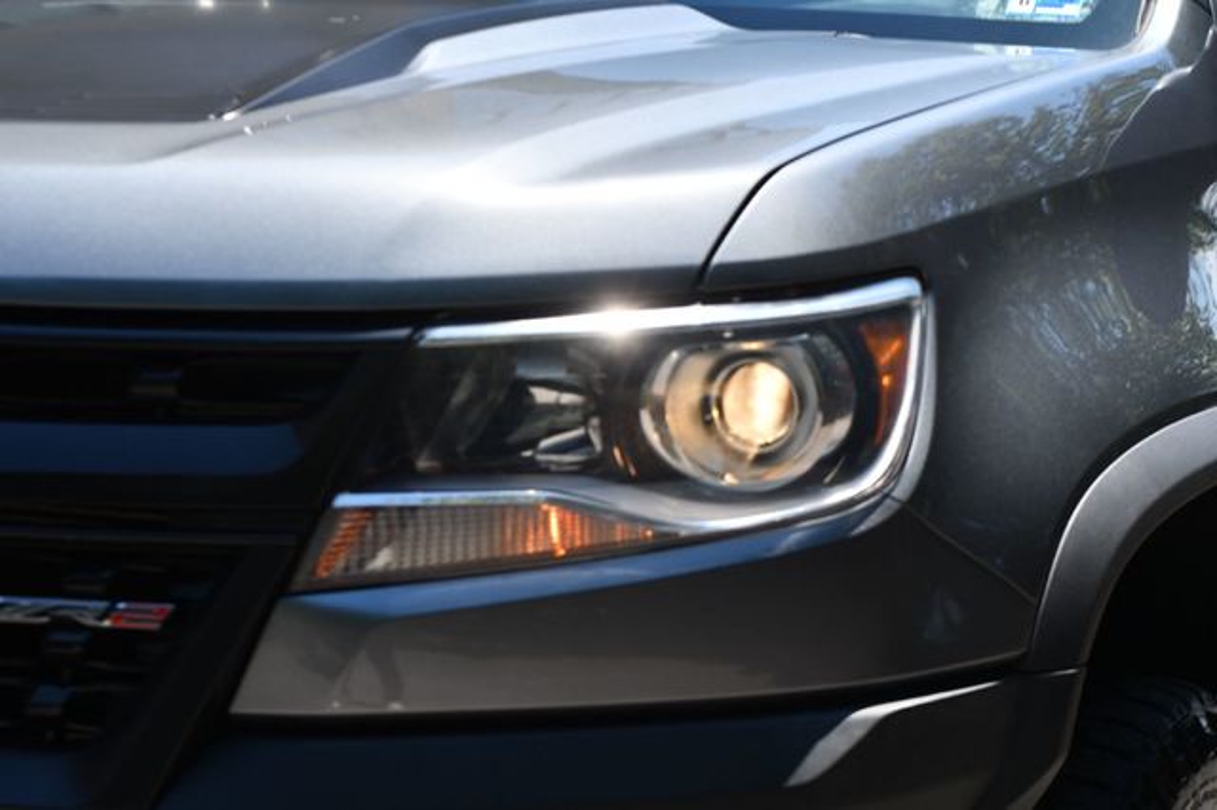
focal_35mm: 105
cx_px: 608
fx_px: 3548
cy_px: 405
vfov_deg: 13.0
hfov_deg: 19.5
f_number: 8
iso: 125
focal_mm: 70
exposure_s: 1/250
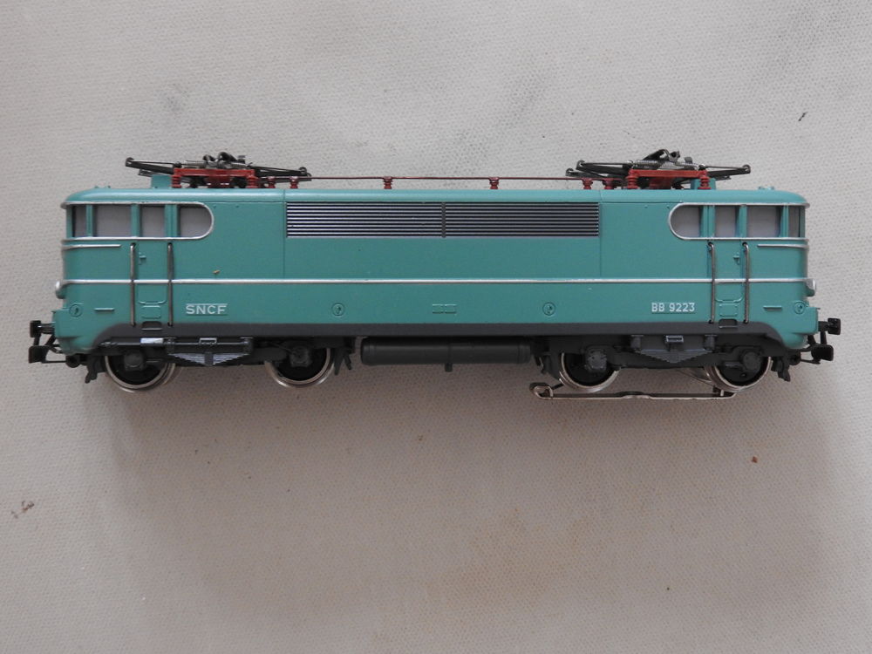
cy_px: 327
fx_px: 1008
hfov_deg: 46.8
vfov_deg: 36.0
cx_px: 436
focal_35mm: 40
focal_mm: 7.2
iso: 400
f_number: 3.8
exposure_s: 1/8
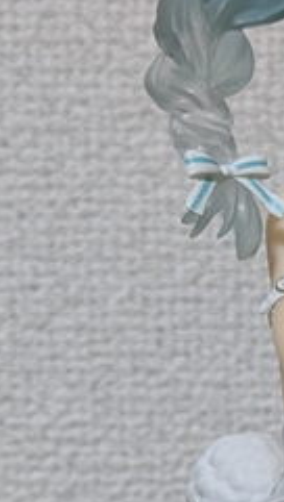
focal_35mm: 125
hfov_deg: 9.6
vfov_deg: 16.2
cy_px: 662
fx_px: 1669
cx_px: 351
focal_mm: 4.38
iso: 73
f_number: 1.73
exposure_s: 1/24
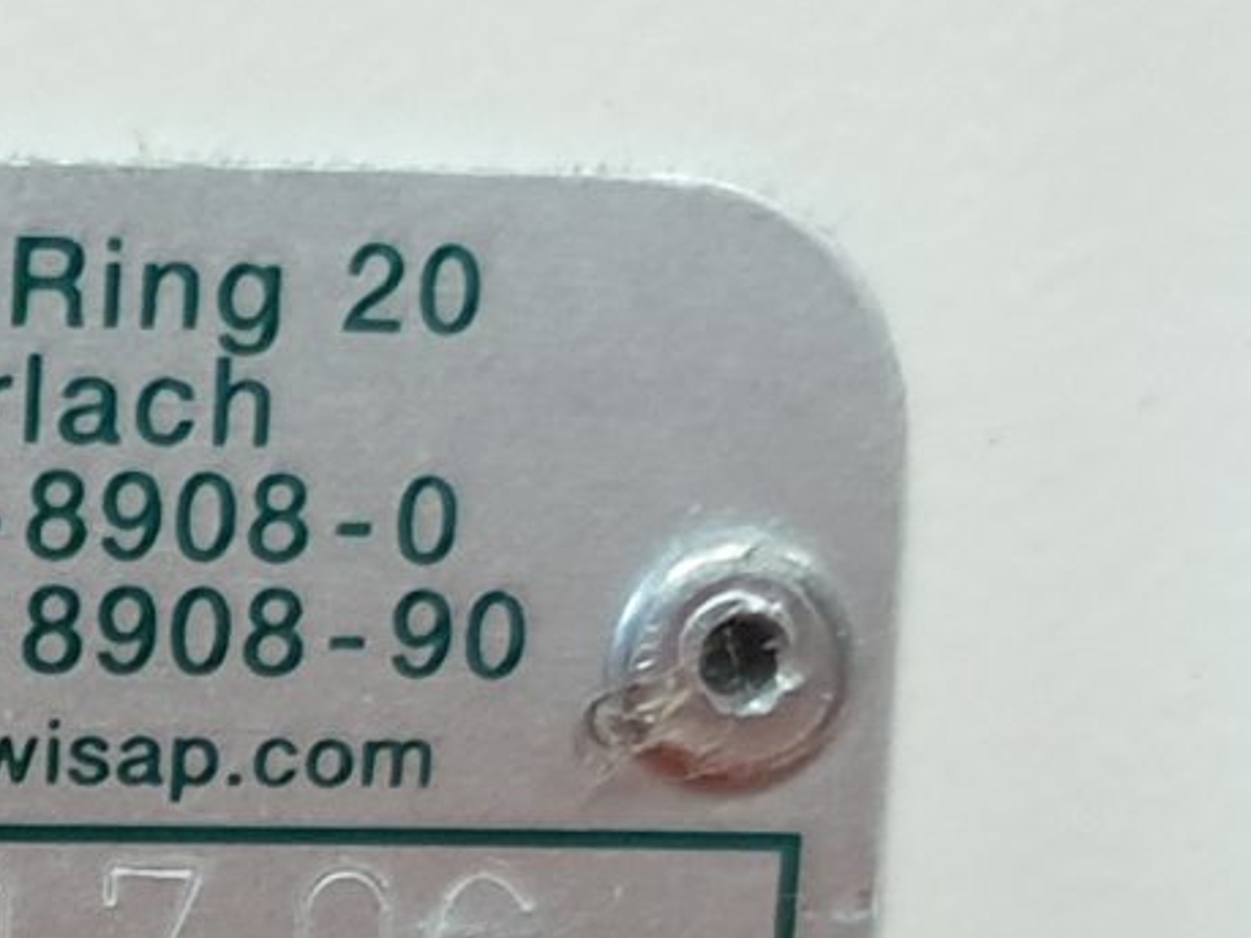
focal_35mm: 145
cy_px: 1791
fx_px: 5239
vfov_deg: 9.6
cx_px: -690
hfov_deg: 12.8
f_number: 1.5
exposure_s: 1/33
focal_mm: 4.3
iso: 320
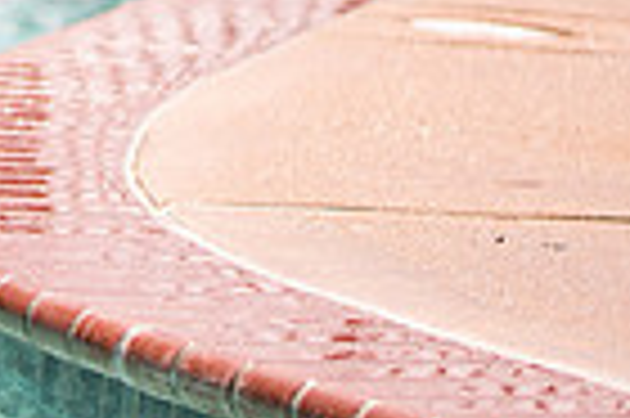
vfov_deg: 3.9
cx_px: -621
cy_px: 25
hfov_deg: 5.7
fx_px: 6153
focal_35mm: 352
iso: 200
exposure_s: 1/6400
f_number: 1.8
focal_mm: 85
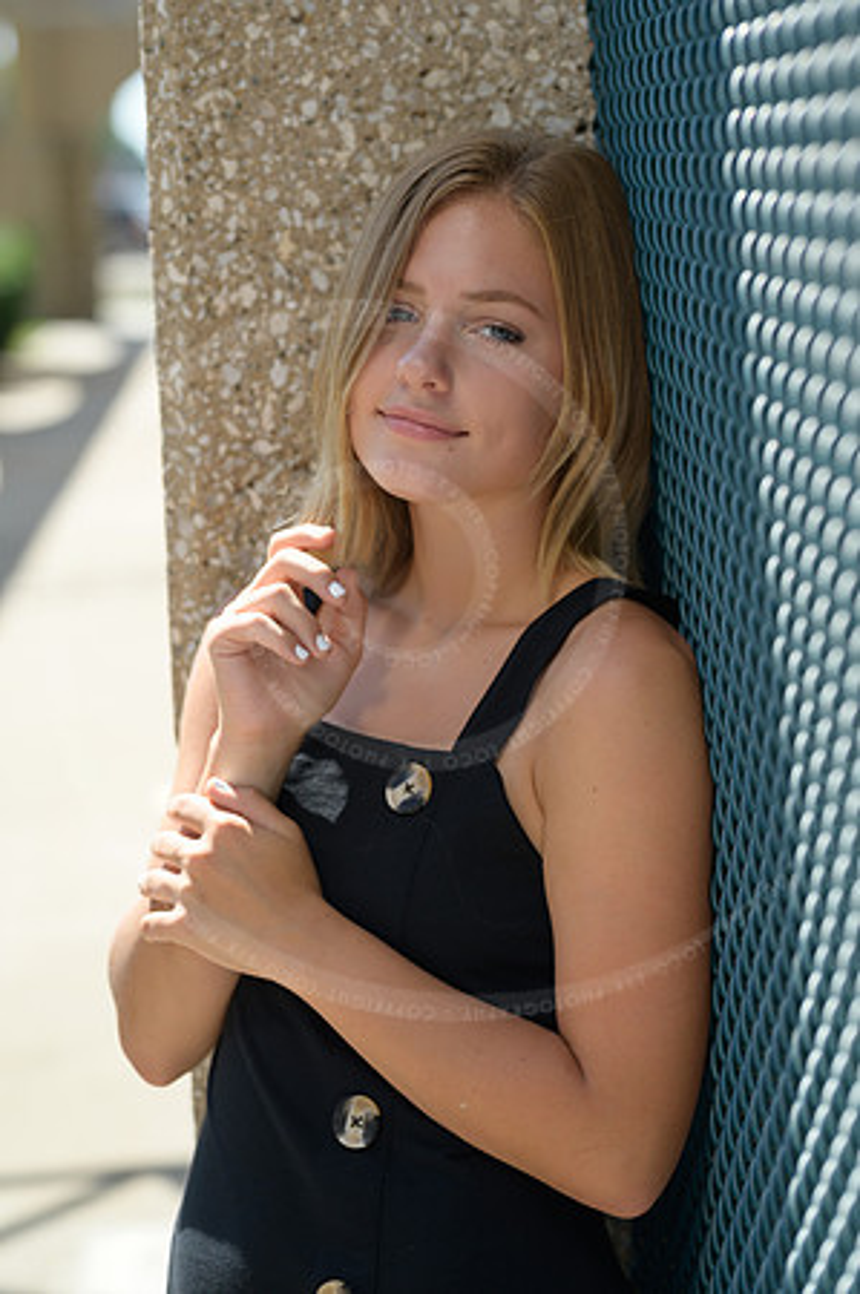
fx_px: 3053
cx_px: 430
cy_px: 647
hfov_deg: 16.0
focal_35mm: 85
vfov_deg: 23.9
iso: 160
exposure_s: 1/800
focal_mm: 85
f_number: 3.2
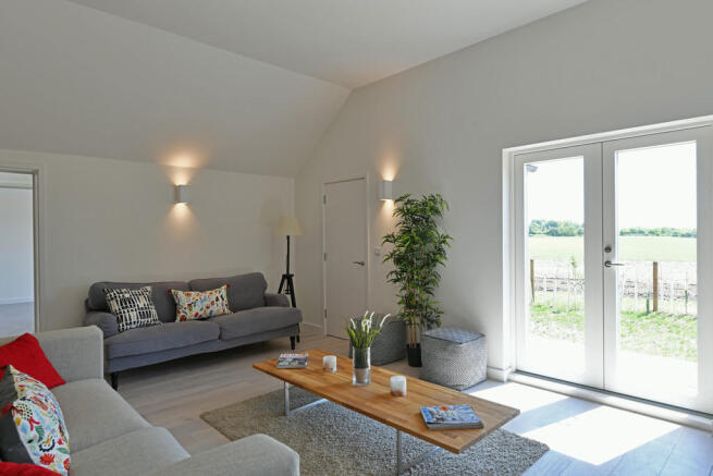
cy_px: 238
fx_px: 416
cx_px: 356
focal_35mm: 21
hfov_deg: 81.2
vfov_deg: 59.5
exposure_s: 1/20
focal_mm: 21
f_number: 9
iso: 320
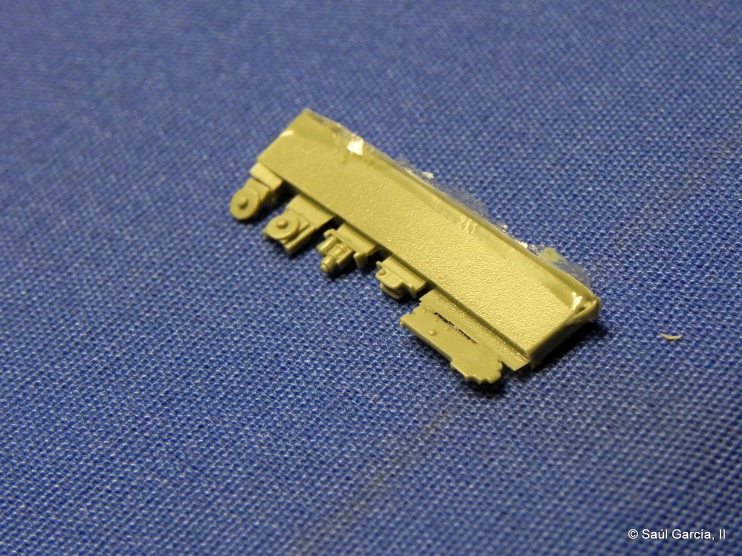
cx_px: 371
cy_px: 278
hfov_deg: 16.8
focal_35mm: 117
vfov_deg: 12.7
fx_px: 2508
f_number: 4
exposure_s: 1/21
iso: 400
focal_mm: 20.8
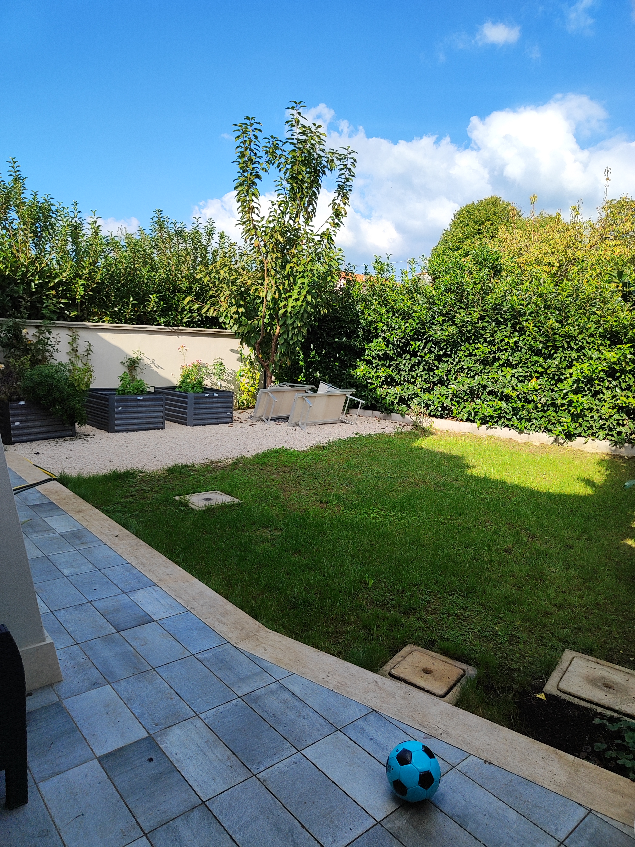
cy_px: 424
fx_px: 563
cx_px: 318
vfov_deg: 73.9
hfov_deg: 58.9
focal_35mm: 23
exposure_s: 1/520
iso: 50
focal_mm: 5.59
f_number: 1.88
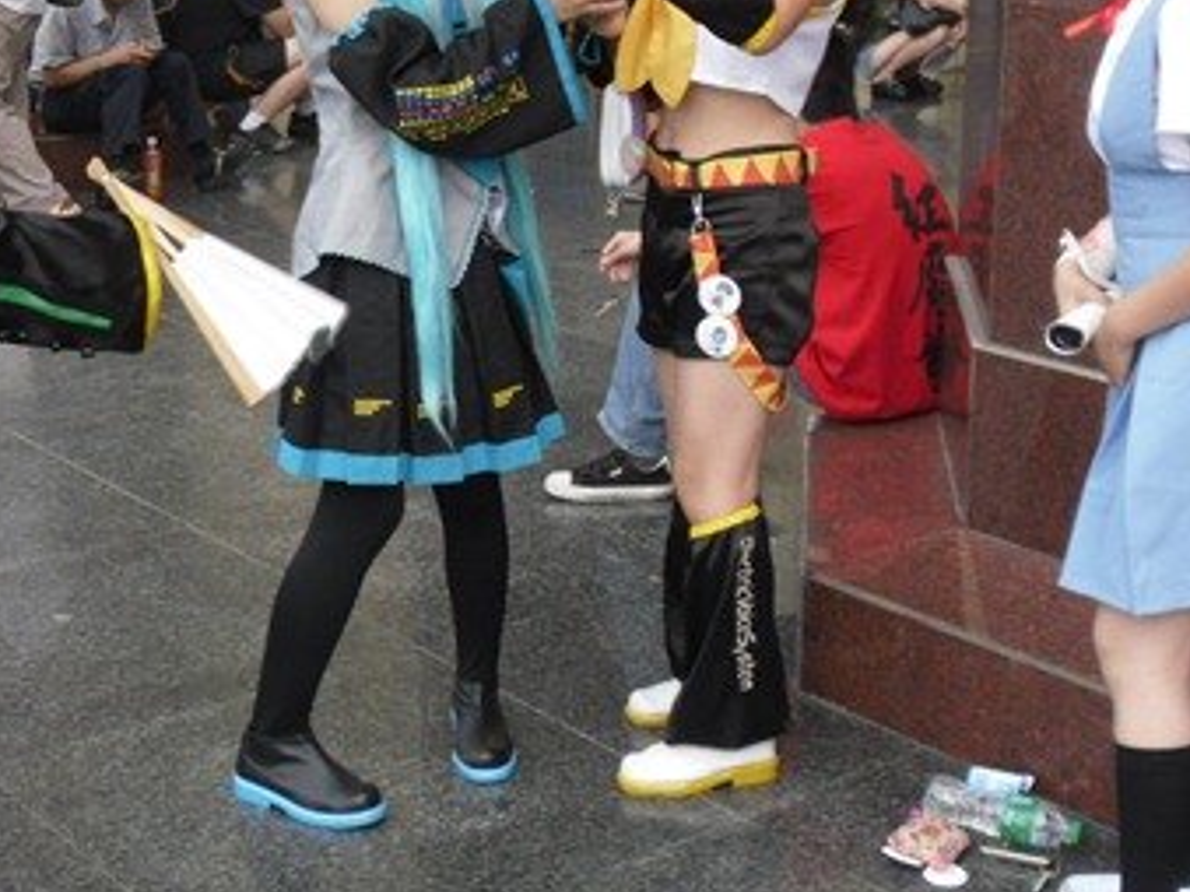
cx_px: 463
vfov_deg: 17.3
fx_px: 2921
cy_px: 302
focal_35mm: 85
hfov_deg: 23.0
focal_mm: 6.3
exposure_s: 1/90
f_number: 3.5
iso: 100
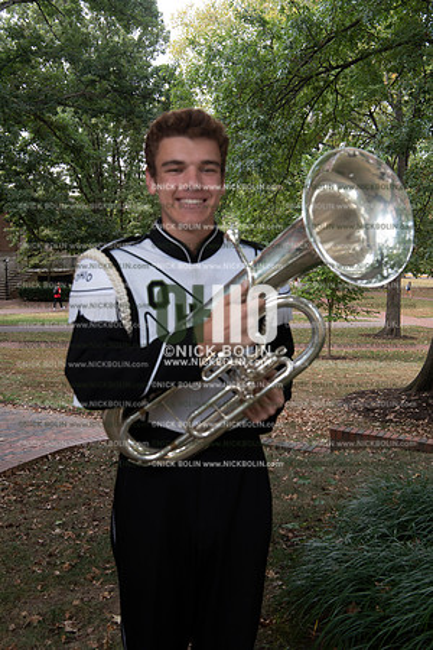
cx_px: 216
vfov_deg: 46.4
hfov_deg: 31.9
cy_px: 325
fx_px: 758
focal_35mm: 42
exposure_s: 1/100
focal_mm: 42
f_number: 8
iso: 500
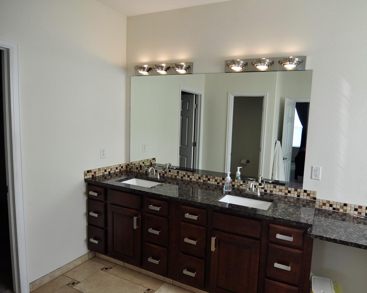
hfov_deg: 76.6
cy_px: 145
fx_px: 228
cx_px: 222
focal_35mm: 21
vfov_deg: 65.5
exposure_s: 1/60
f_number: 4
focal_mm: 12
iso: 200
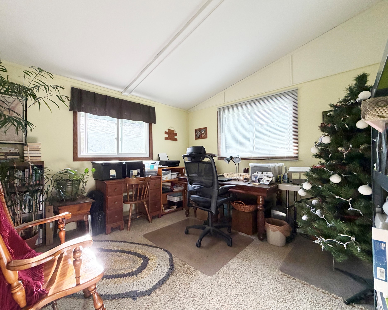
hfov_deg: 96.6
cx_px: 179
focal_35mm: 15
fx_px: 172
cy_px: 155
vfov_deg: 84.0
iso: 320
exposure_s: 1/121
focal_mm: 2.22
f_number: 2.2
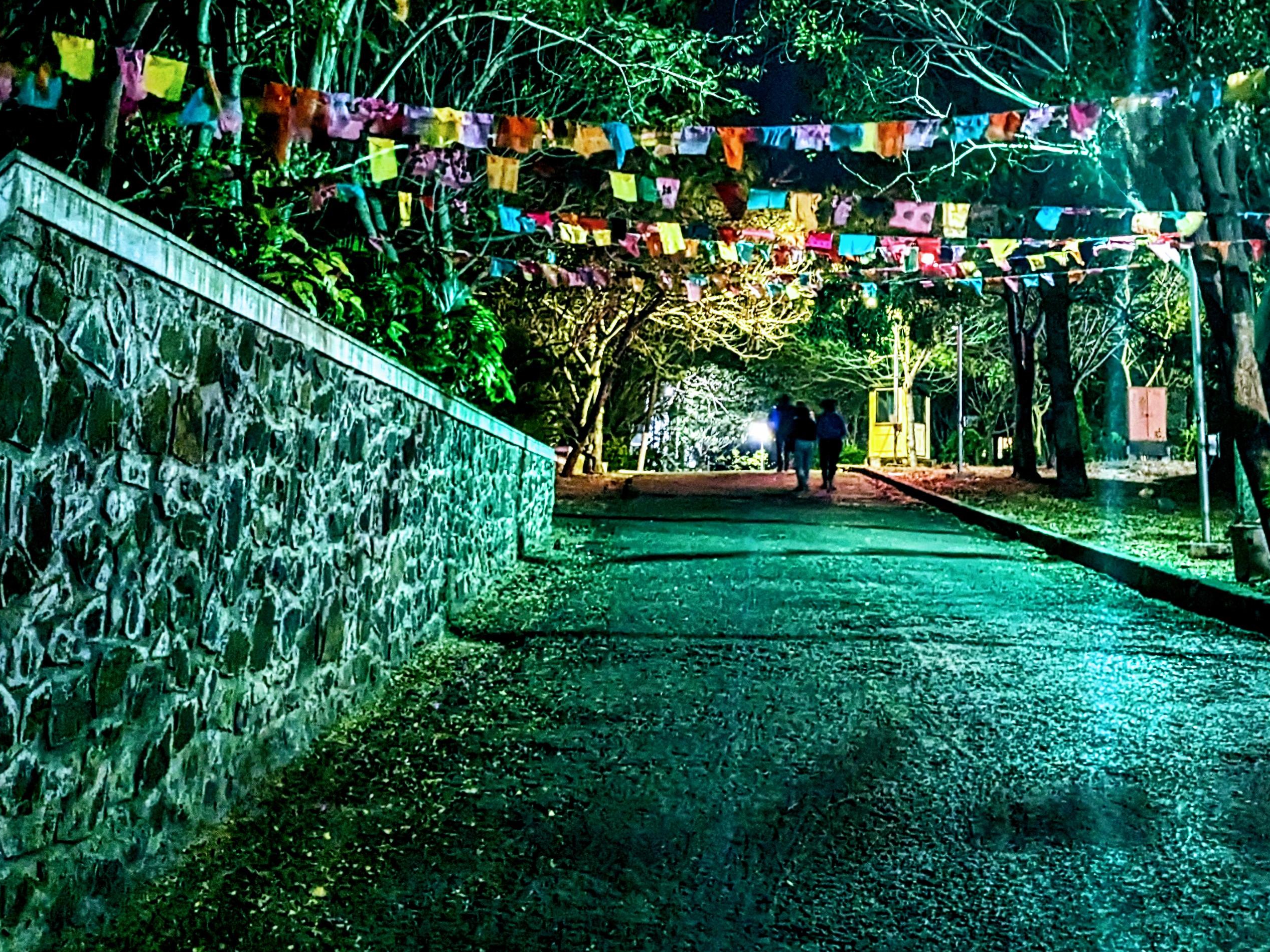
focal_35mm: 43
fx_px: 1578
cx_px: 862
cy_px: 236
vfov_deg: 32.9
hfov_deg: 43.2
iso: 1013
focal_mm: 4.38
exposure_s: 1/10
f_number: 1.73
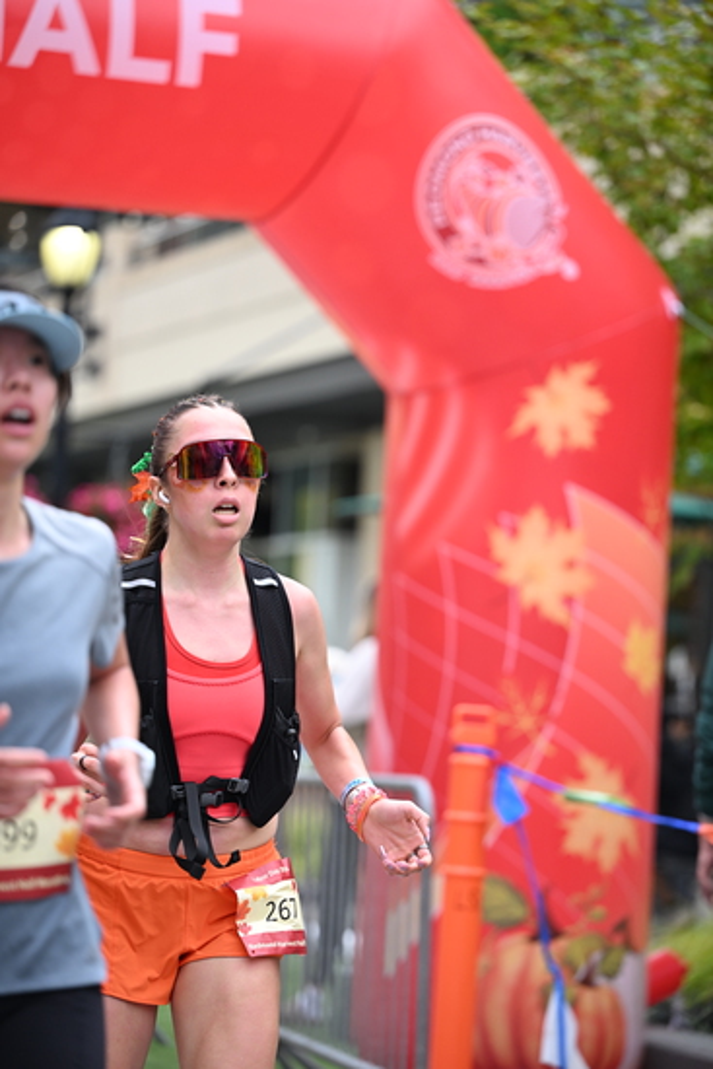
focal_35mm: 120
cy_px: 534
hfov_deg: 11.4
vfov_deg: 17.1
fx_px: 3562
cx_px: 356
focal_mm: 120
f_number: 2.8
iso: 640
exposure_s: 1/2000
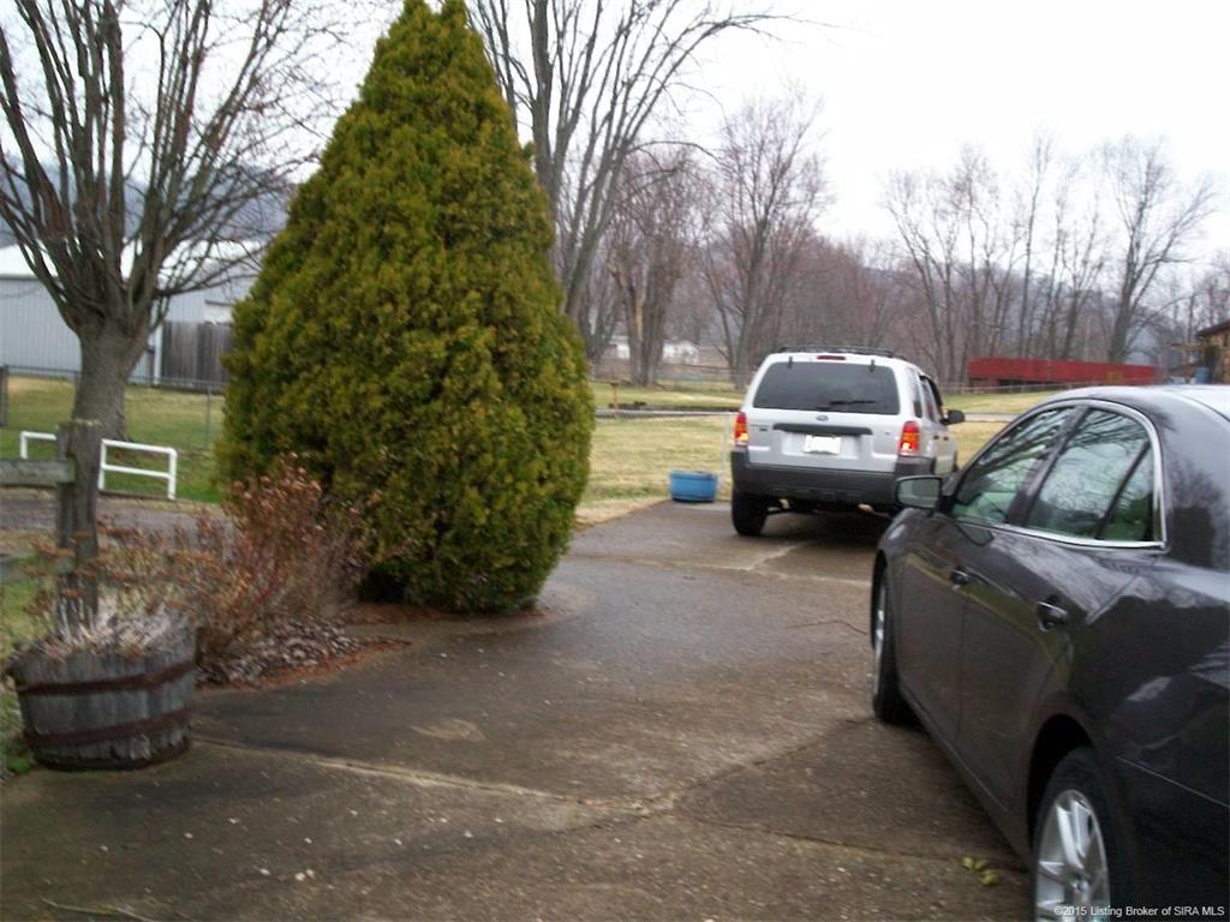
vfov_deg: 39.7
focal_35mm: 36
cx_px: 615
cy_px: 461
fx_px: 1279
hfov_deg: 51.4
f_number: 4.5
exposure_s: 1/80.6
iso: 140
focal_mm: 5.9
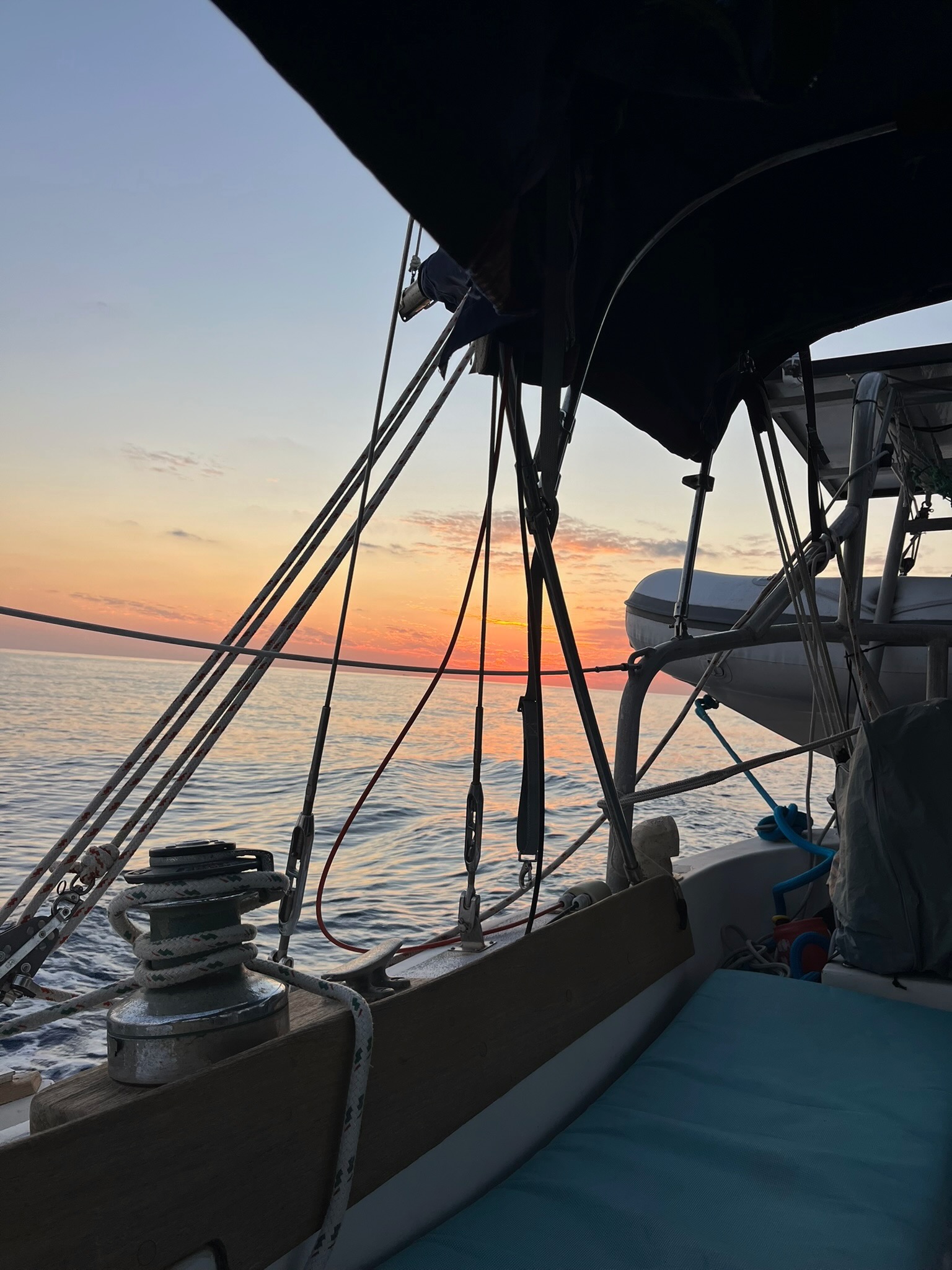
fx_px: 953
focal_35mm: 26
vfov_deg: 67.3
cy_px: 635
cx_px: 476
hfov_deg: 53.1
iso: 50
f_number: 1.6
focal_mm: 5.1
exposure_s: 1/313
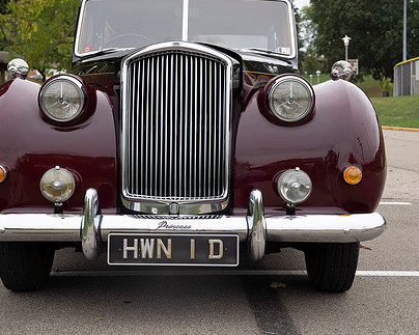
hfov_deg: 30.5
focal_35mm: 62
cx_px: 191
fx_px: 769
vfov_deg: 24.6
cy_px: 152
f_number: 5.6
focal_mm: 46
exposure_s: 1/320
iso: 200
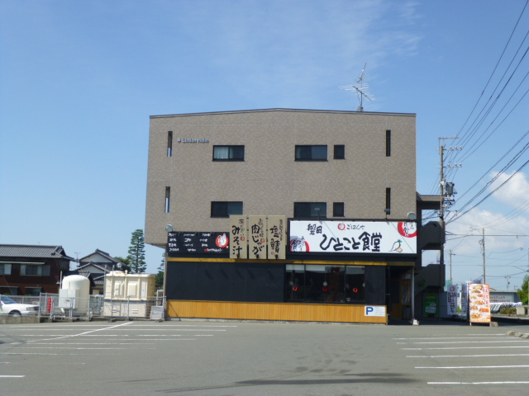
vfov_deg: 30.3
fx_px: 734
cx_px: 264
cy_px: 198
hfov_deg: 39.7
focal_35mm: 48
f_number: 4
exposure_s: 1/1000
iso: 100
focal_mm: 8.6
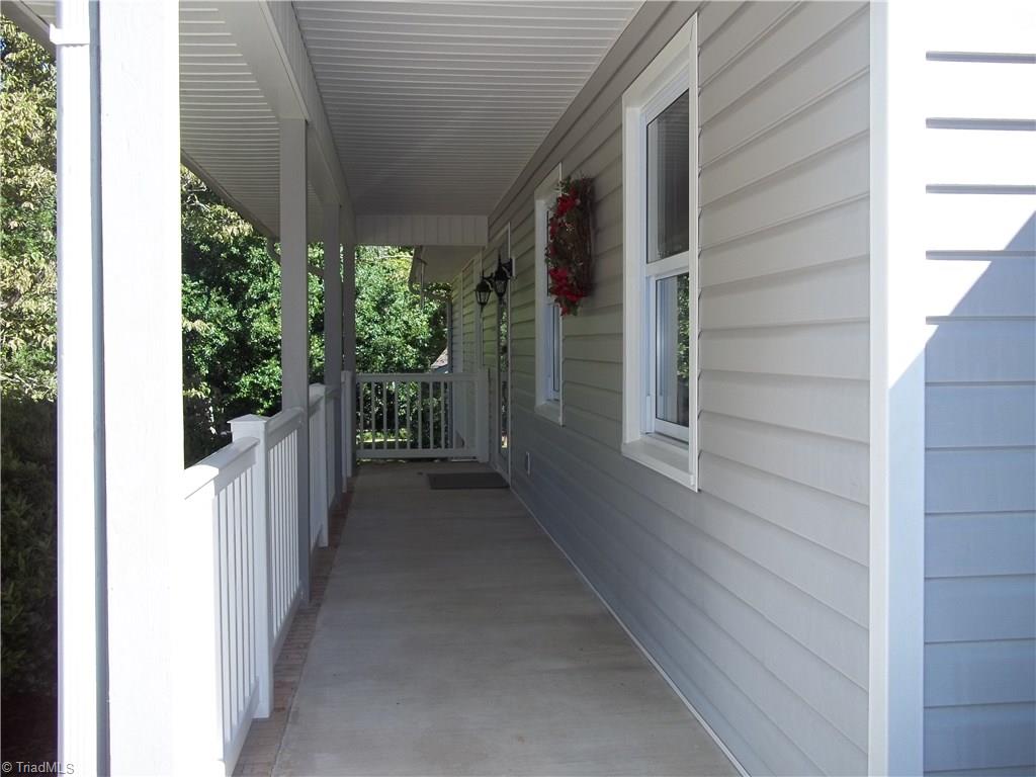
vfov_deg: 44.2
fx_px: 958
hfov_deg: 56.8
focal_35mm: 32
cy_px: 388
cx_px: 518
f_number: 2.9
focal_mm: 5.7
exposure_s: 1/320
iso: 64
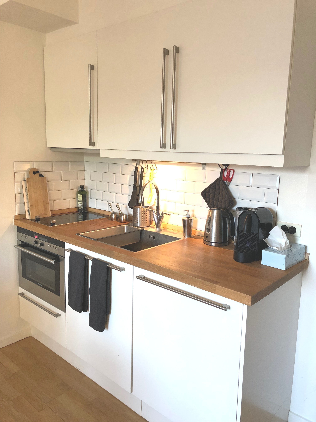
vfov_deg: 63.4
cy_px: 211
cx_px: 158
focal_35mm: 28
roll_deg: -1.7
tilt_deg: -9.1
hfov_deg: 49.7
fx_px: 341
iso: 40
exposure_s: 1/25
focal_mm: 4
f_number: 1.8
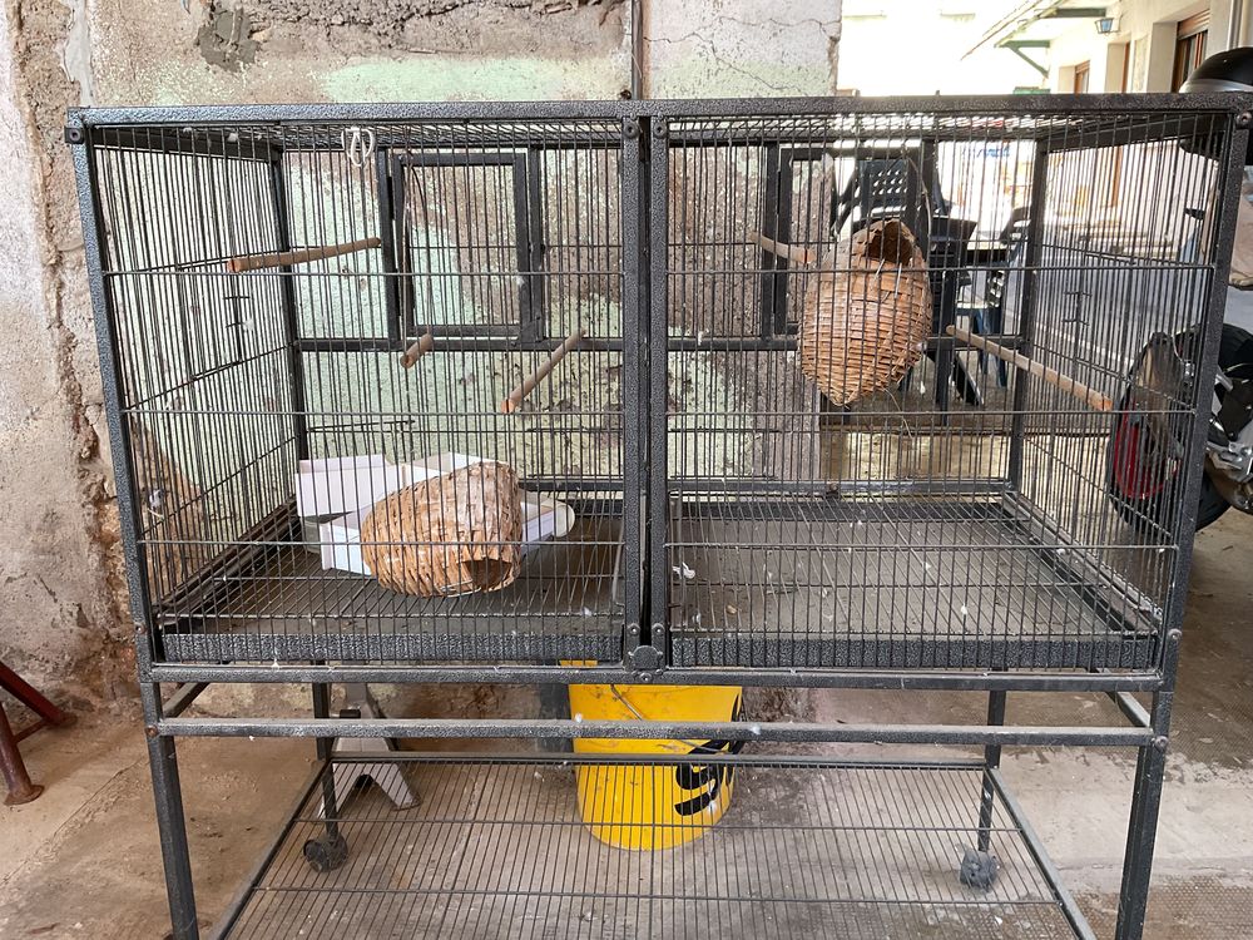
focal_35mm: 29
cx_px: 626
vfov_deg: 48.2
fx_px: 1050
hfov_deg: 61.7
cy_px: 470
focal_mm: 3
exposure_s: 1/60
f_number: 1.8
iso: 50
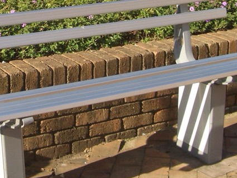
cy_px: -6
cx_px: 30
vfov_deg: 15.9
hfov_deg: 21.1
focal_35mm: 91
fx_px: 623
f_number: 4.3
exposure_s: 1/250
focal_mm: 5.8
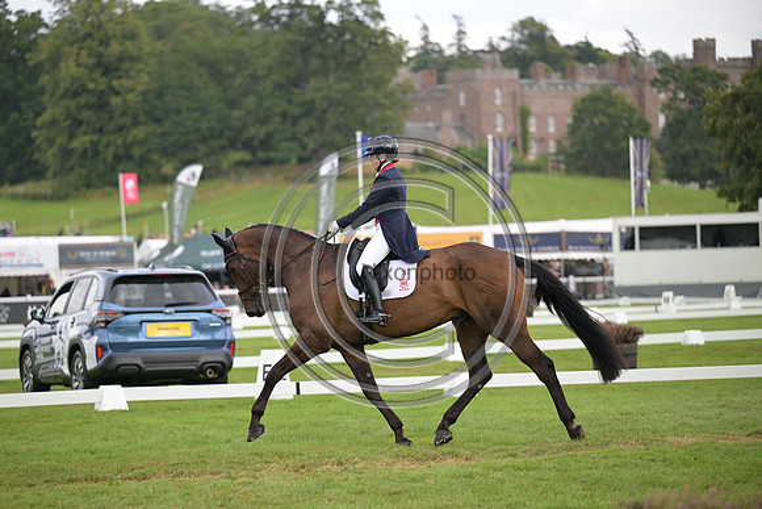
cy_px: 254
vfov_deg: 9.8
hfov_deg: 14.7
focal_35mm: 140
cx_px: 381
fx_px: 2964
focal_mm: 140
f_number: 3.2
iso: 320
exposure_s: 1/1250
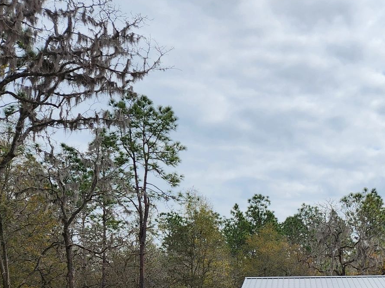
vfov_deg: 21.1
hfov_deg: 26.7
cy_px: 318
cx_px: 436
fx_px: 734
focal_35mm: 66
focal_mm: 5.4
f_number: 1.8
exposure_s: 1/2812
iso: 20
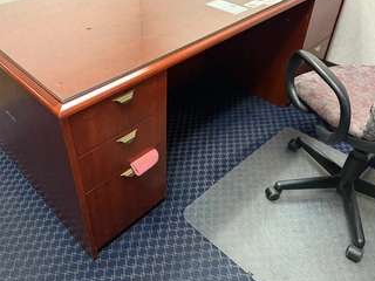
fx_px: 325
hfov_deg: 59.7
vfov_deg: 46.5
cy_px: 112
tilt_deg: -37.0
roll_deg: +0.8
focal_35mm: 30
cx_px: 158
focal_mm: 6.76
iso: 800
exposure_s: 1/60
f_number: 1.78
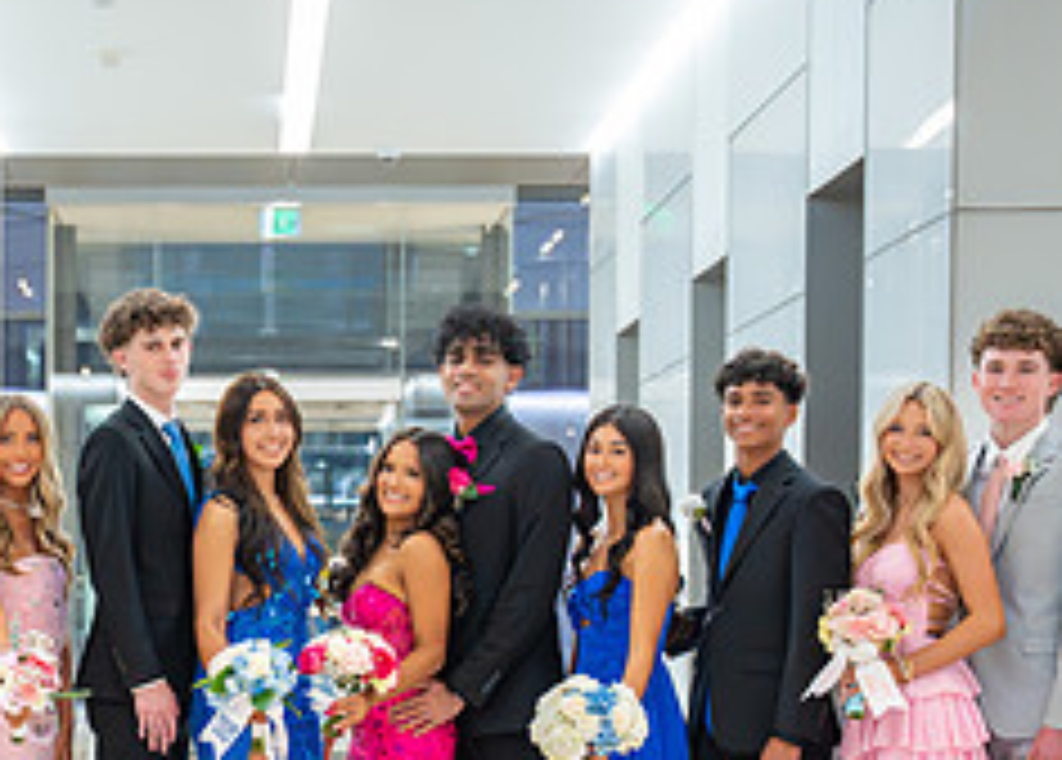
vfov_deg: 12.0
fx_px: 3592
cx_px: 123
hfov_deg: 16.6
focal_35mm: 119
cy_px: 686
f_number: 2.8
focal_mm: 44.4
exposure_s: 1/250
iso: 2000
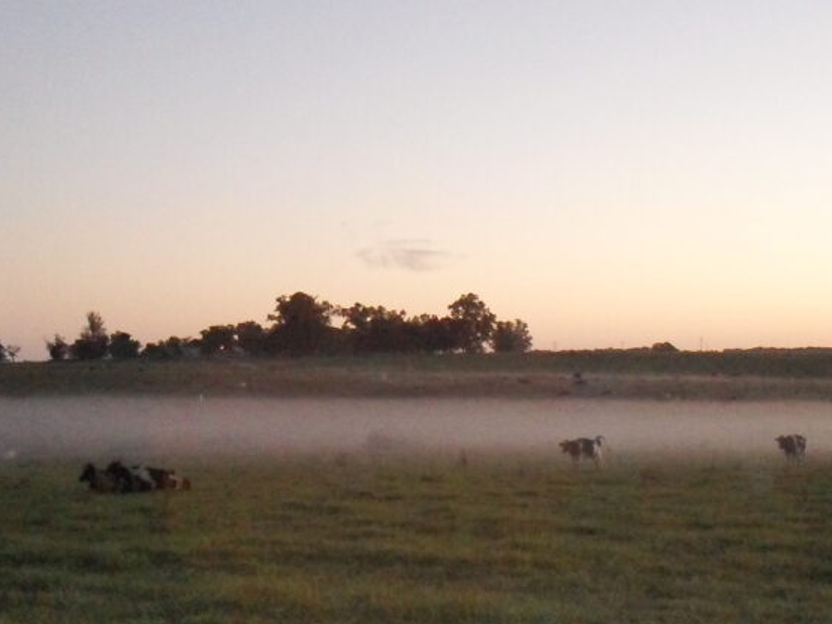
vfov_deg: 20.8
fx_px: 1682
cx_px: 413
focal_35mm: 70
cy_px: 491
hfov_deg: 27.8
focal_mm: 6.3
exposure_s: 1/45
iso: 400
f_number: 2.8
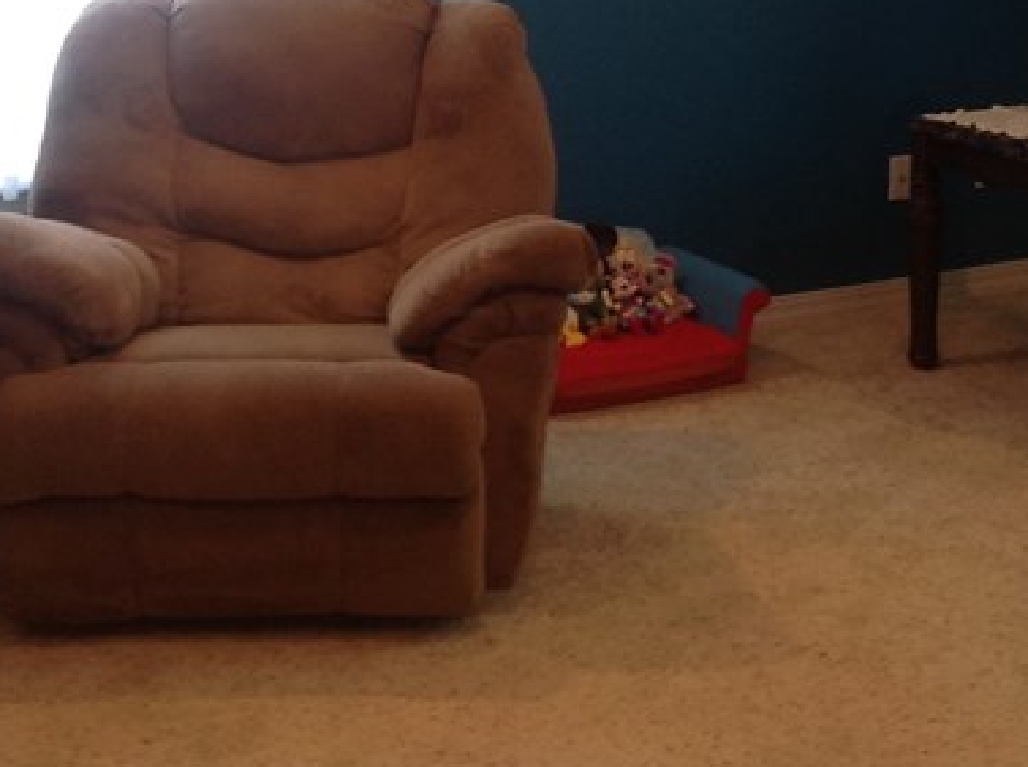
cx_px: 669
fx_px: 2816
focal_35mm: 95
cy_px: -190
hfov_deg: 20.6
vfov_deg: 14.9
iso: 64
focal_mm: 4.28
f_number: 2.4
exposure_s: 1/15
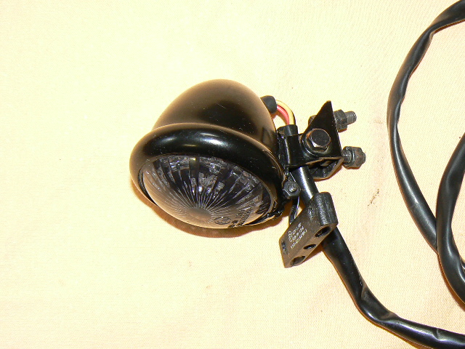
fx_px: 658
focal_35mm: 49
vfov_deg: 29.7
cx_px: 232
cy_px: 174
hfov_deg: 38.9
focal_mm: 6
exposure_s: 1/30
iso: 100
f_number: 2.8
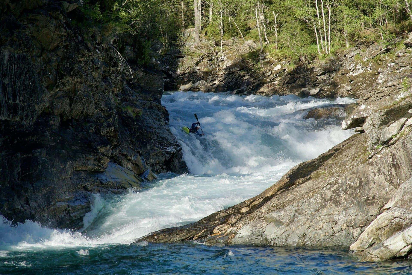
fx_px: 1802
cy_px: 138
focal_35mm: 158
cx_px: 206
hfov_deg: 13.0
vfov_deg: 8.7
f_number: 10
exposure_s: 1/800
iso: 500
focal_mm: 105
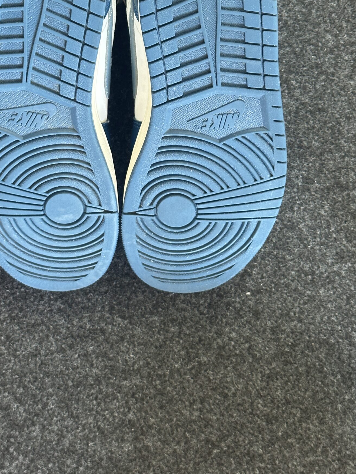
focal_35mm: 70
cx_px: 113
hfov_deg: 20.9
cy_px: 139
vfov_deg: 27.5
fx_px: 960
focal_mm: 6.86
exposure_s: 1/33
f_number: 1.78
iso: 250
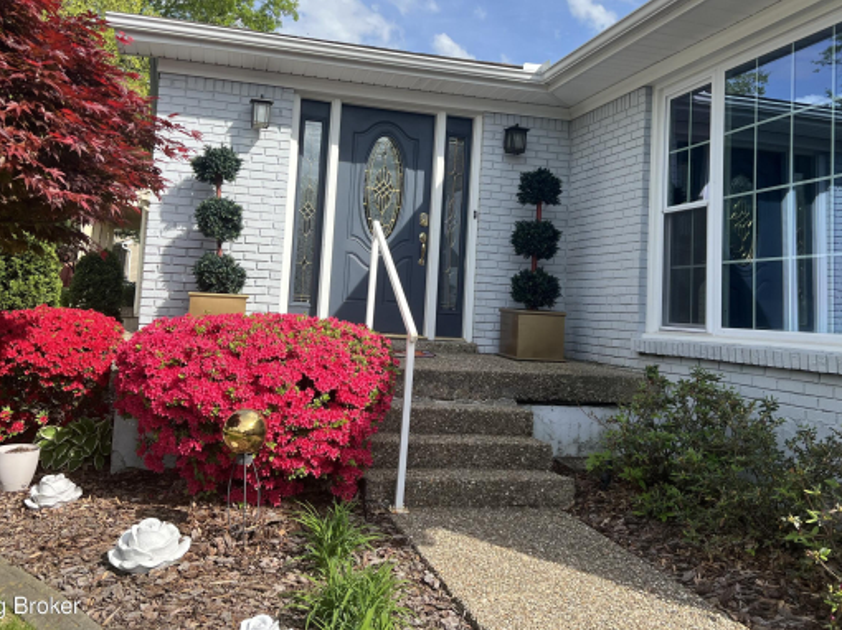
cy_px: 231
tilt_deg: +5.8
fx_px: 827
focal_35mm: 34
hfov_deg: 54.0
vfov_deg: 41.4
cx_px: 414
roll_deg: -2.9
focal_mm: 5.7
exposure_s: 1/2513
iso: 50
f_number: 1.5
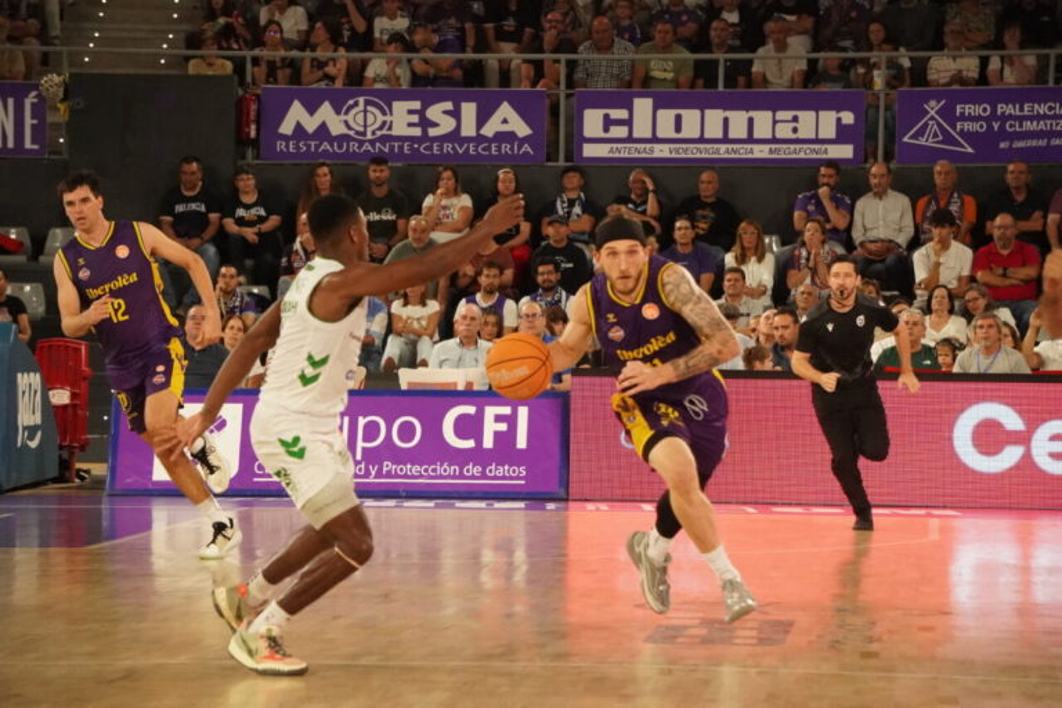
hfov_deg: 12.0
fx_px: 5044
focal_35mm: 171
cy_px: 354
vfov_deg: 8.0
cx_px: 531
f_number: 5.6
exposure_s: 1/1600
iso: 6400
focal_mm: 114
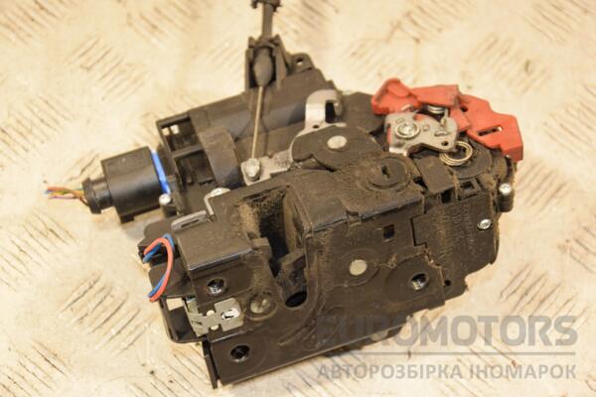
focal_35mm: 93
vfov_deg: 14.7
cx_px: 298
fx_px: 1540
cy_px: 198
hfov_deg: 21.9
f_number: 5.3
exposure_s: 1/125
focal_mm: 62
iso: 800
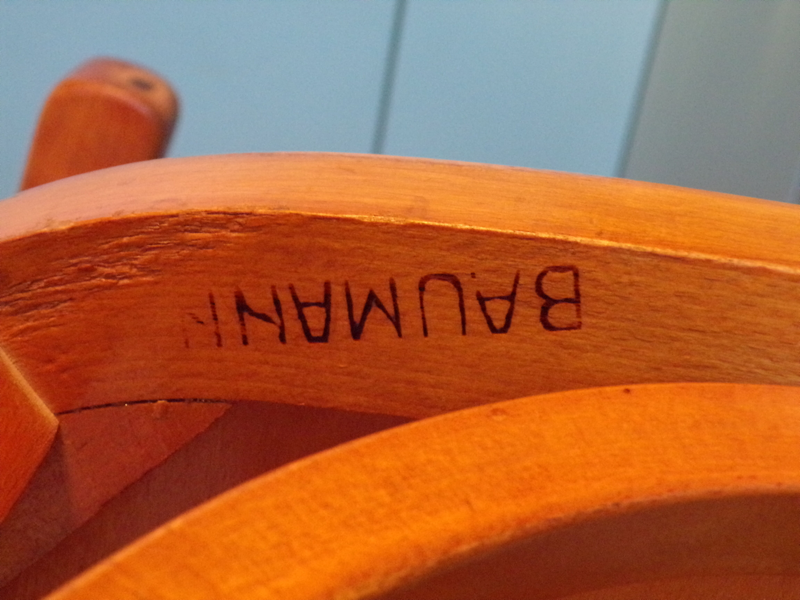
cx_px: 400
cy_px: 300
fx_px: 1294
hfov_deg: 34.3
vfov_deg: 26.1
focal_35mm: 56
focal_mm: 10.1
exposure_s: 1/6
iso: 800
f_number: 3.7
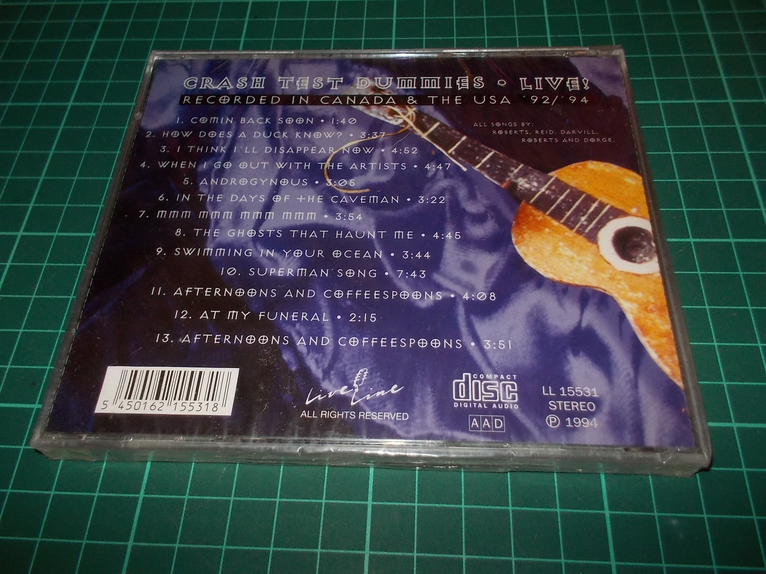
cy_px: 287
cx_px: 383
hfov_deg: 61.7
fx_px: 642
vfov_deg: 48.2
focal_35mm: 29
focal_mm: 4.1
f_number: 3.3
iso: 200
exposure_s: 1/30
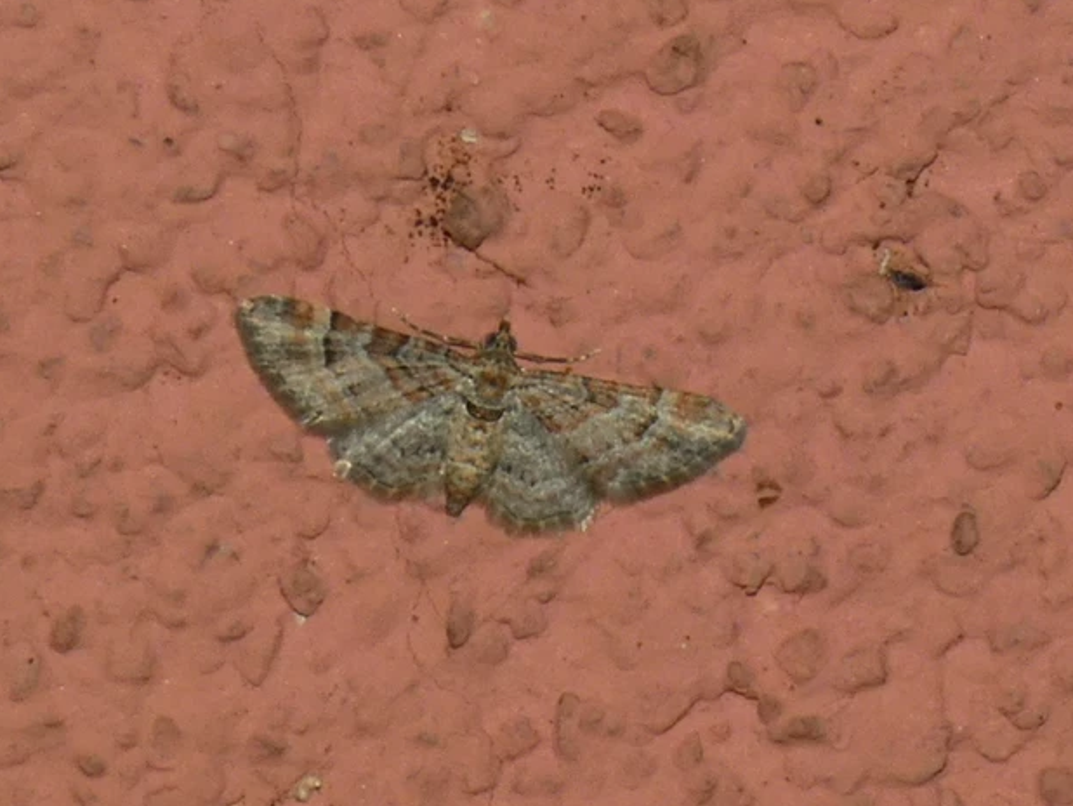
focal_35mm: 175
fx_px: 5427
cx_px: 524
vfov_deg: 8.5
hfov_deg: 11.3
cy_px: 393
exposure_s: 1/50
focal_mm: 30.2
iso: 80
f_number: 7.1
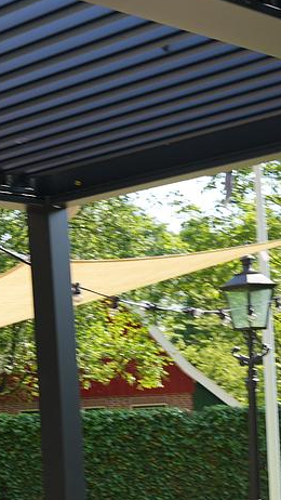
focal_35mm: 87
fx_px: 1152
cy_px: 458
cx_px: -253
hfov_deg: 12.5
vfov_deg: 23.7
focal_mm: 24
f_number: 4.5
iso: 100
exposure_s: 1/200
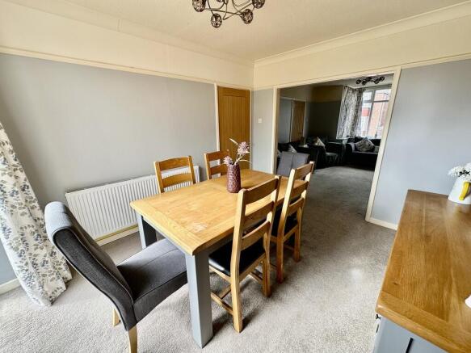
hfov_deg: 102.1
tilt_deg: -16.1
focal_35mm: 14
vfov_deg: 85.7
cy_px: 176
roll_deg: +1.0
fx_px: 190
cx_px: 236
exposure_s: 1/99
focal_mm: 2.22
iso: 40
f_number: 2.2
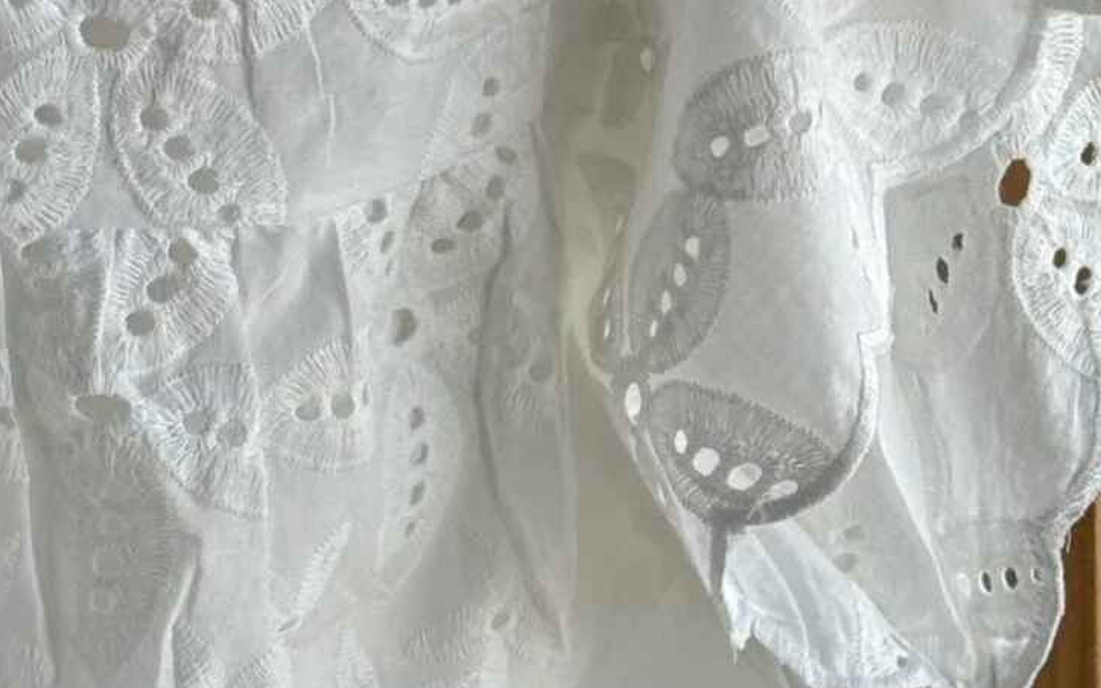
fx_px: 5399
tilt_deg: -24.8
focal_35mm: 180
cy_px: 677
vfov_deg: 7.3
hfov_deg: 11.5
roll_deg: -0.7
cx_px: 44
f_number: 1.78
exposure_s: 1/895
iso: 64
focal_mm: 6.76
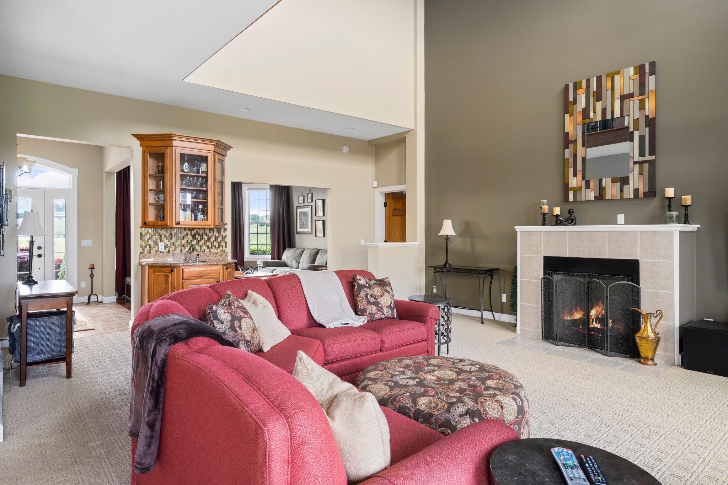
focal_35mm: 20
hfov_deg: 84.0
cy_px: 242
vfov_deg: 61.9
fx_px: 404
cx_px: 364
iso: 250
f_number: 10
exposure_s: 1.6
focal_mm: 20
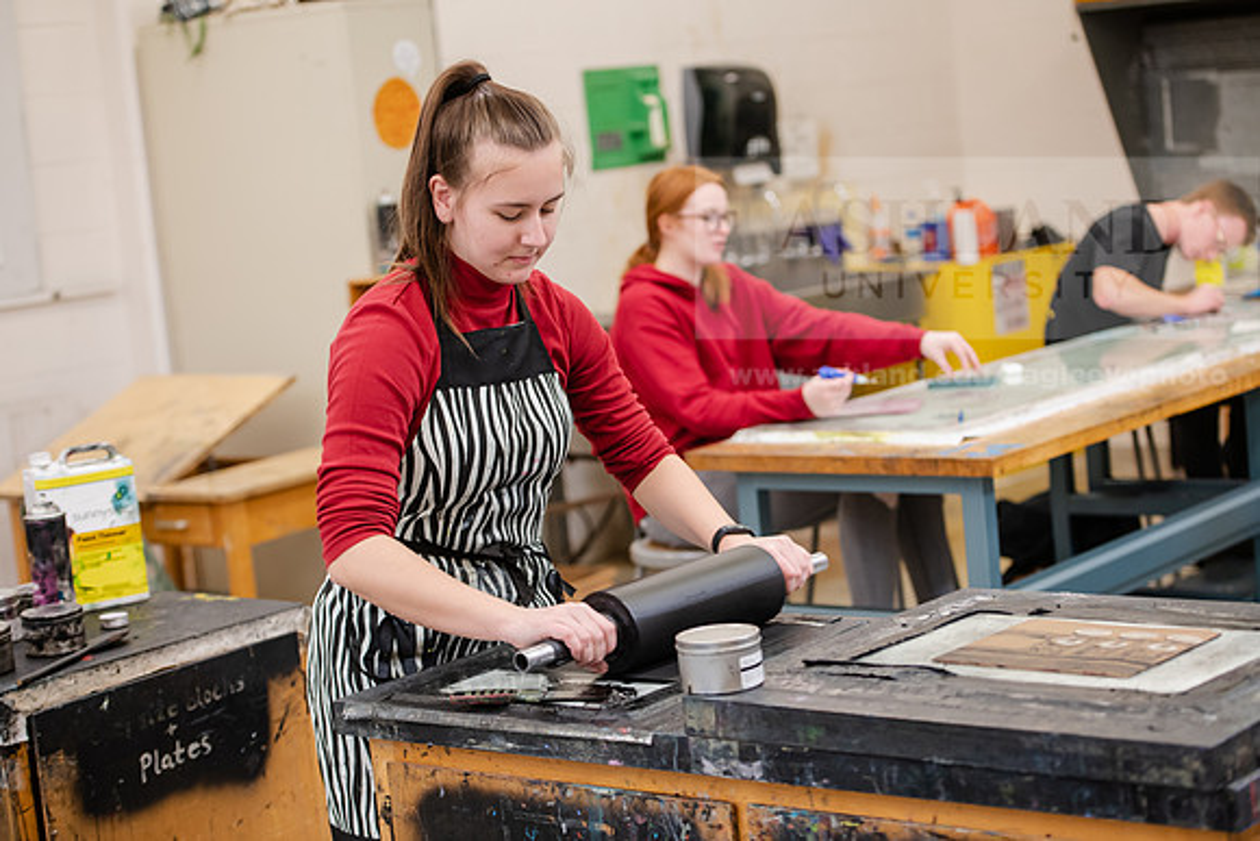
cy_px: 420
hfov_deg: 28.8
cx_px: 630
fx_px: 2450
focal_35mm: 70
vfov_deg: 19.5
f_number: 3.2
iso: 800
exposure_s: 1/200
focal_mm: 70
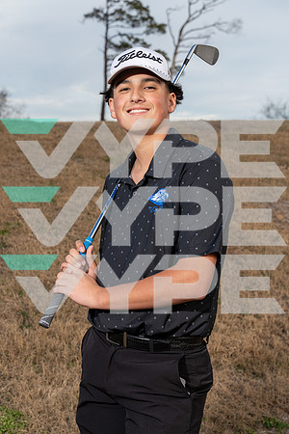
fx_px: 843
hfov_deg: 19.5
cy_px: 217
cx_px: 144
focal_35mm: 70
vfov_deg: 28.8
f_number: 8
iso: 160
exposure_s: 1/250
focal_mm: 70
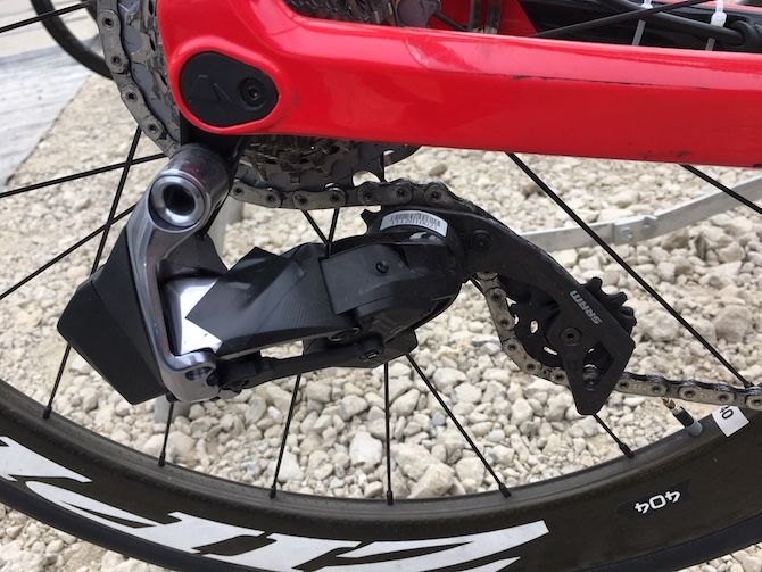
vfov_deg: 48.3
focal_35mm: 29
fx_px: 639
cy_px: 286
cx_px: 381
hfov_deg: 61.6
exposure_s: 1/278
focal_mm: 4.15
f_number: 2.2
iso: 25
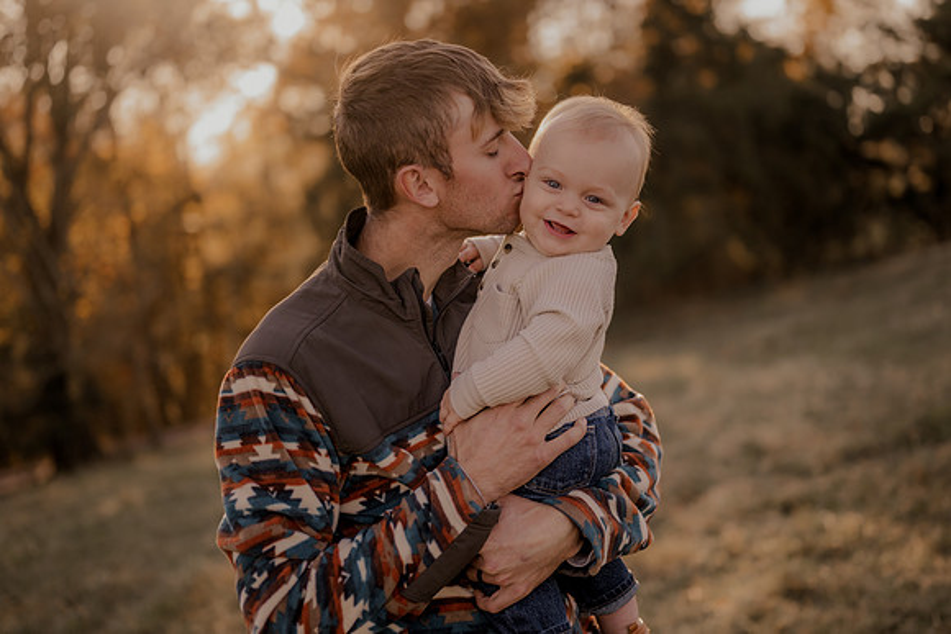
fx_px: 1321
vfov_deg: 27.0
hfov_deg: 39.6
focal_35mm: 50
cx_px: 476
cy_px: 317
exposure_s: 1/1250
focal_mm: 50
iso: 250
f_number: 1.8
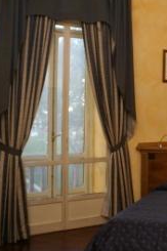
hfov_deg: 21.9
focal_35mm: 55
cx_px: 223
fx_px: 383
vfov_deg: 36.1
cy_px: 101
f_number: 5.6
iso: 400
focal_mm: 20
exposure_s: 1/60
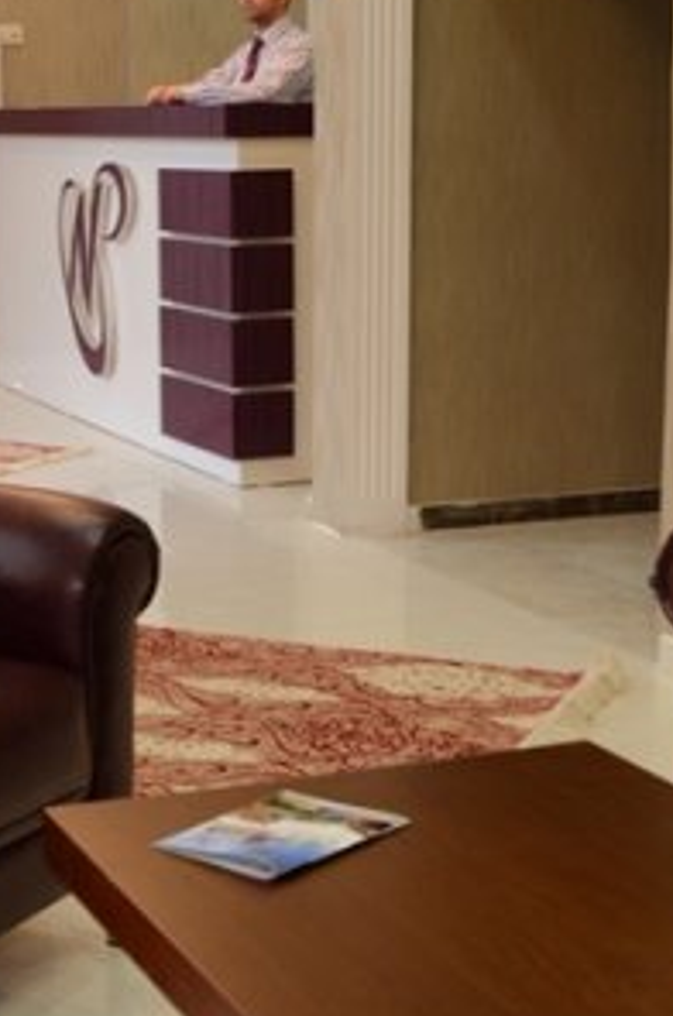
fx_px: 1972
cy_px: 388
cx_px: 60
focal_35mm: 70
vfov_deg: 28.8
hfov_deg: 19.0
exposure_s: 1/50
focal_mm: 18
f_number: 5.6
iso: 800
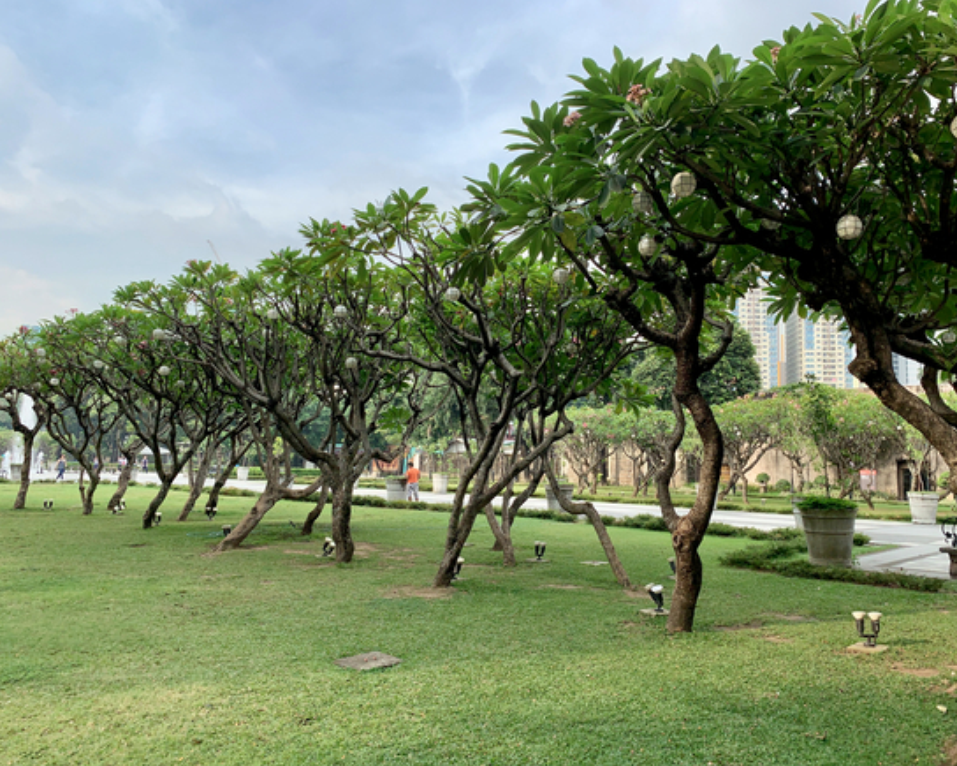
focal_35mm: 28
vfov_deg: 51.5
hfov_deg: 62.1
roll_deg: -1.3
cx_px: 526
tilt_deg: +6.1
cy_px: 384
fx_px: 793
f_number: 1.8
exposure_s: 1/616
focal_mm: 4.25
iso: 25
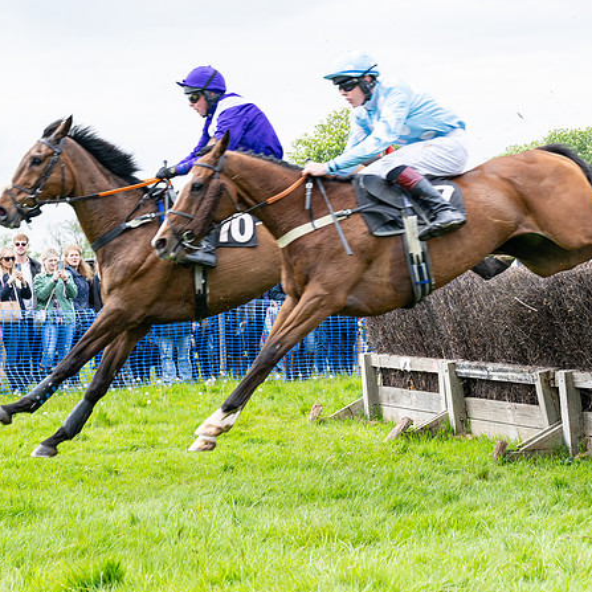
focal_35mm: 100
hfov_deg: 17.4
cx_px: 328
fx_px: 1935
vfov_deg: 17.4
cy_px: 294
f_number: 6.3
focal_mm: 70
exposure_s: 1/640
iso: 400
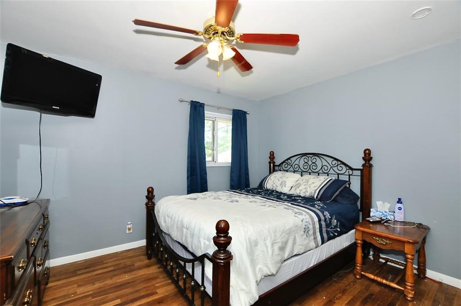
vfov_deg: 77.2
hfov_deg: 100.5
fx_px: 192
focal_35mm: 15
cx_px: 230
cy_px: 153
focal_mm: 10
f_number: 5.6
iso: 400
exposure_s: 1/60
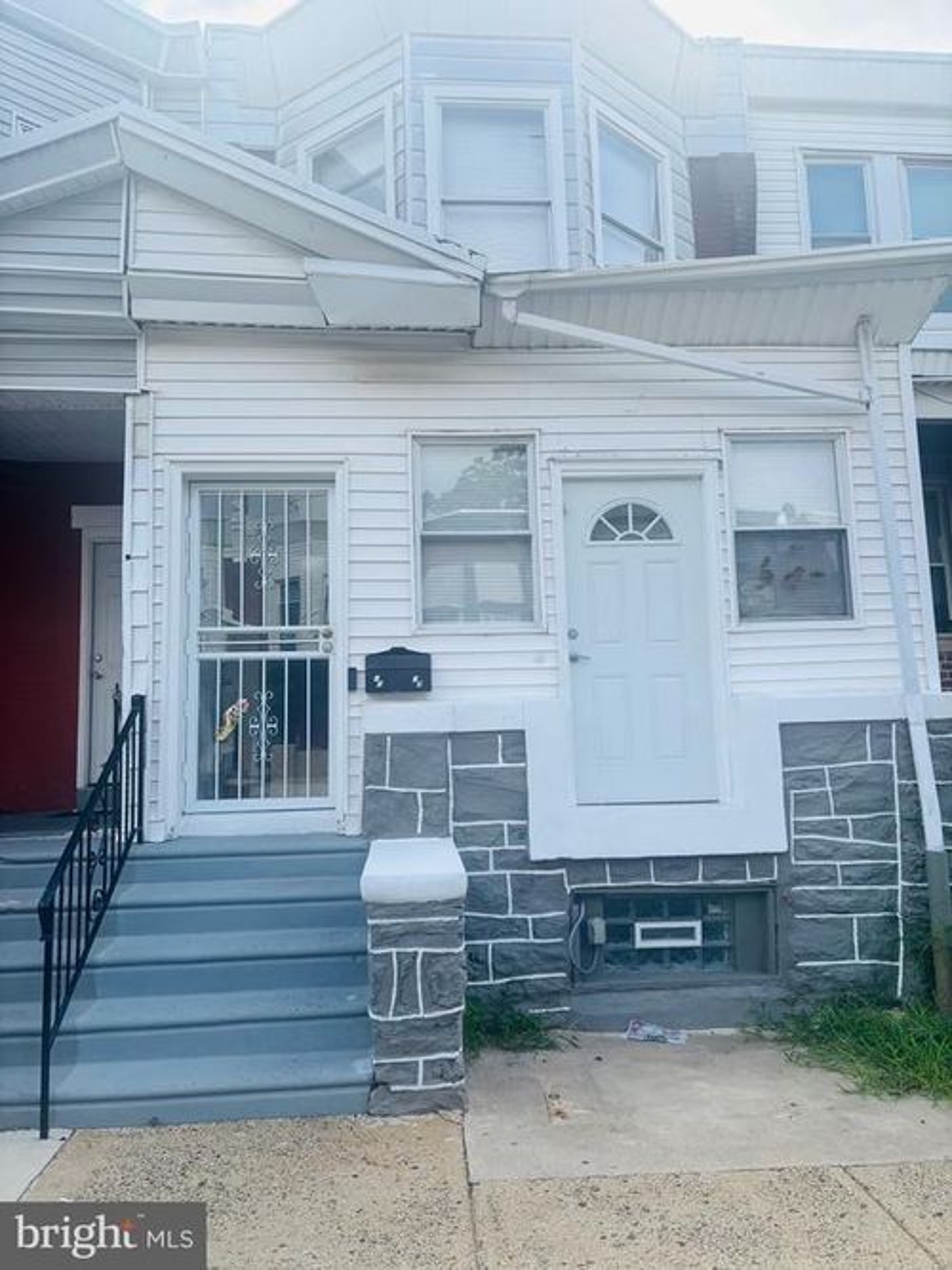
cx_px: 476
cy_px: 635
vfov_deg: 67.3
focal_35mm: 26
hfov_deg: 53.0
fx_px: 954
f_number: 1.6
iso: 50
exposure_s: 1/1477
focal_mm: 5.96
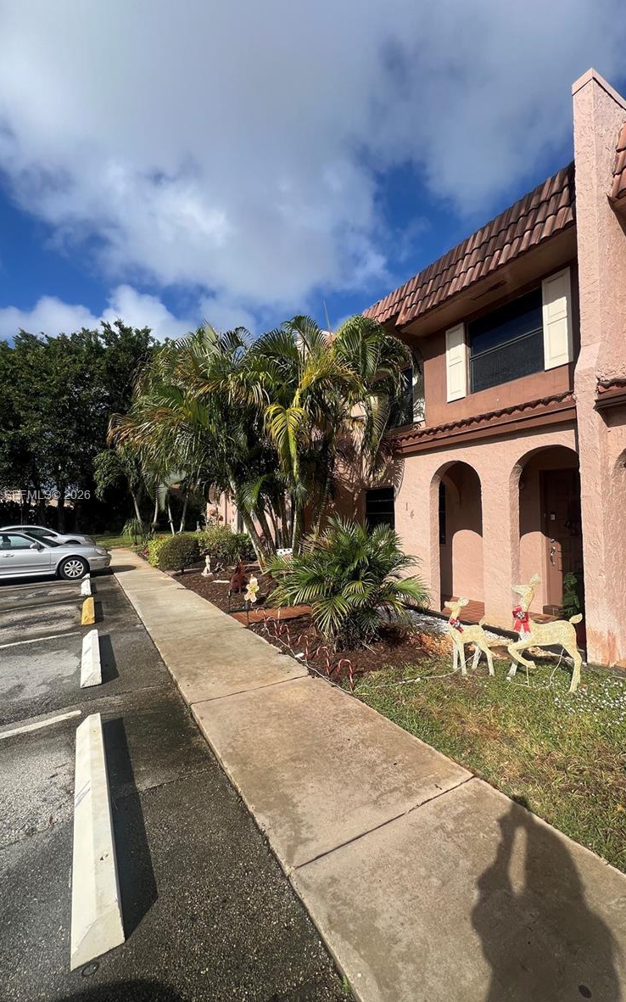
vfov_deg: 105.3
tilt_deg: +5.3
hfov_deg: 78.6
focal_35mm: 14
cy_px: 496
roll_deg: +0.2
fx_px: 382
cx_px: 316
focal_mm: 1.57
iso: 32
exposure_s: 1/1597
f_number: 1.8
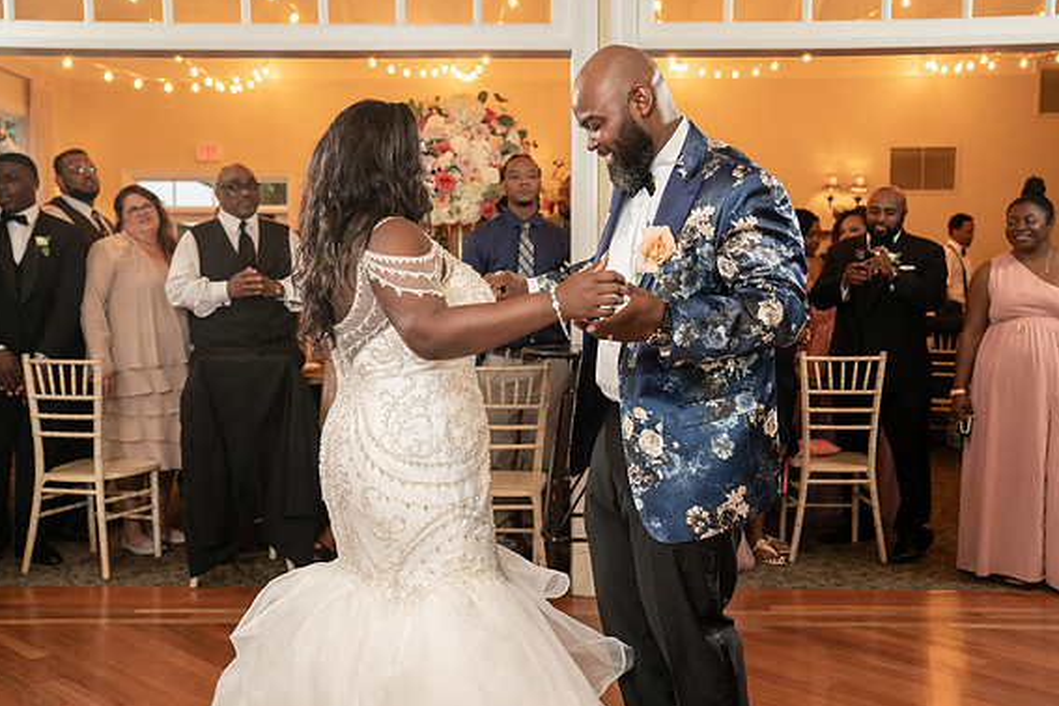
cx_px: 518
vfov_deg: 34.2
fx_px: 1147
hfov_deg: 49.5
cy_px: 350
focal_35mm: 39
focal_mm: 37
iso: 4000
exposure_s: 1/200
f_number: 4
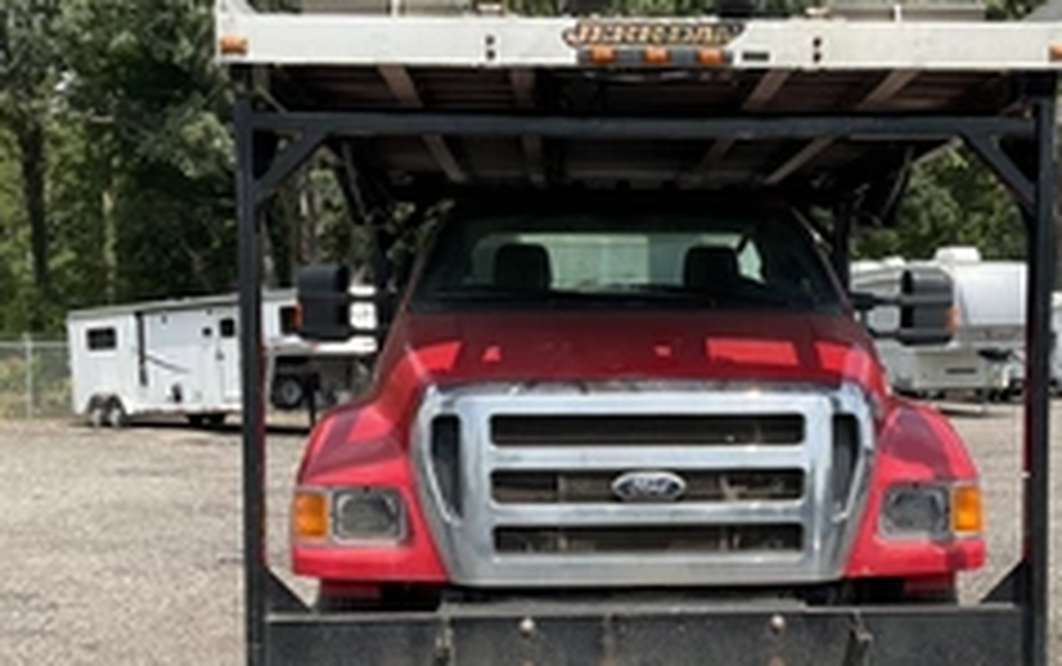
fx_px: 1506
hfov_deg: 38.6
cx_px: 652
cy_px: 450
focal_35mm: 52
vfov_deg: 24.8
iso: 25
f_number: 1.8
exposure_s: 1/1412
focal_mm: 3
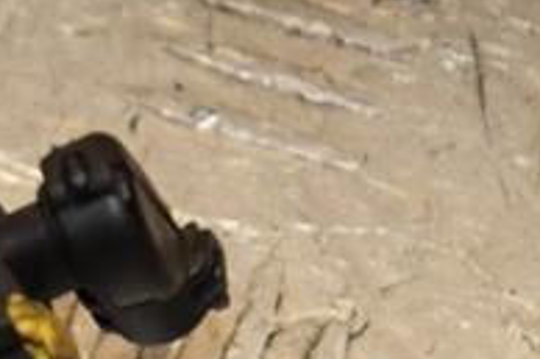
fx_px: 7307
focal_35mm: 488
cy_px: 351
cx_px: -289
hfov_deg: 4.2
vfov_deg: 2.8
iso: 800
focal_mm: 105
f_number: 7.1
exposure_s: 1/200
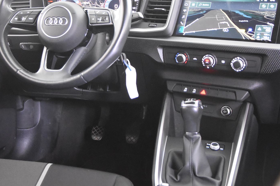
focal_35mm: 54
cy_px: 63
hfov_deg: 36.5
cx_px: 96
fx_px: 420
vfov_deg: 24.9
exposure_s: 1/40
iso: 9000
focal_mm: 26
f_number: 3.2
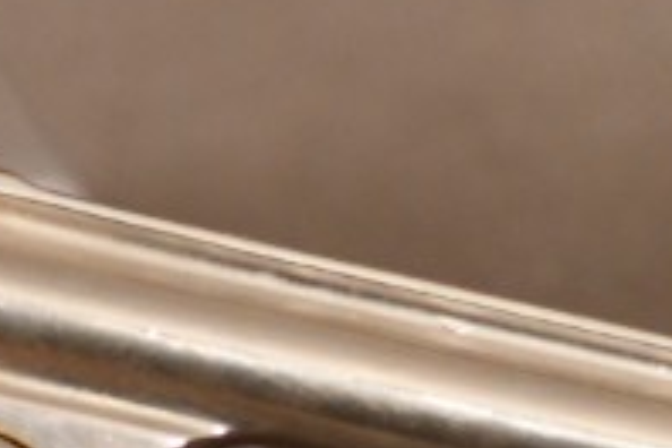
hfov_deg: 4.7
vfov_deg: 3.1
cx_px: -51
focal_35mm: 437
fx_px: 8157
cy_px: 496
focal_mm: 60
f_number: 3.2
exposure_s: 1/250
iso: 1600
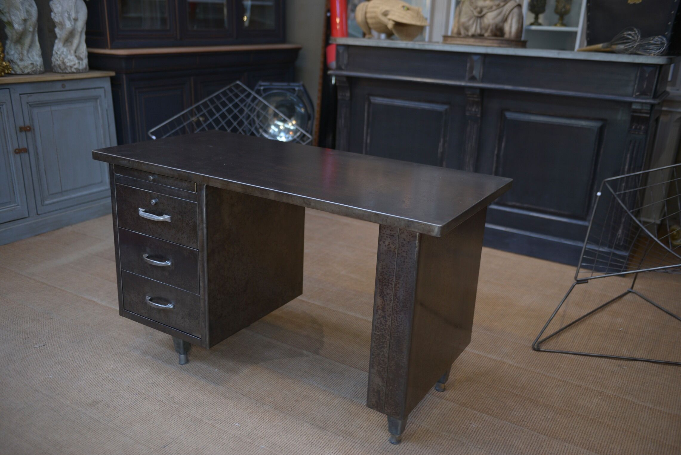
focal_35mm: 32
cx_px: 340
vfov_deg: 41.1
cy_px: 228
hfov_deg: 58.7
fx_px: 605
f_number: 2.8
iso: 250
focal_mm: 32
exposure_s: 1/50
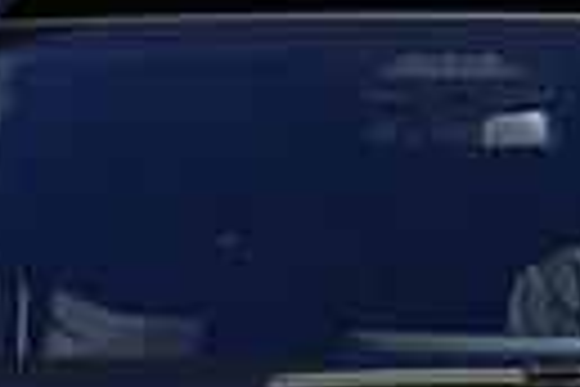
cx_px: 504
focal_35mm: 187
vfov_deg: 7.3
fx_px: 3013
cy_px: 25
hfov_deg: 10.9
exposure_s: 1/800
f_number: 8
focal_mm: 43
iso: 250
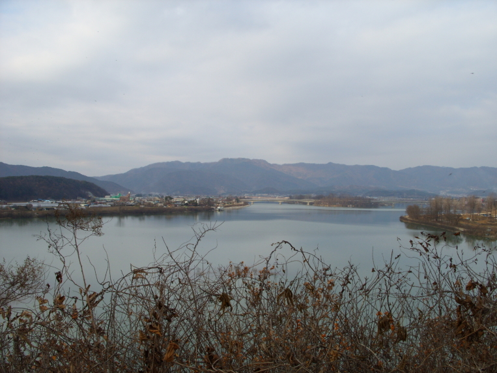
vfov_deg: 37.7
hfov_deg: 49.0
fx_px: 546
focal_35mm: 38
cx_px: 248
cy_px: 186
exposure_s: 1/192
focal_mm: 7.8
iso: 50
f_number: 5.7
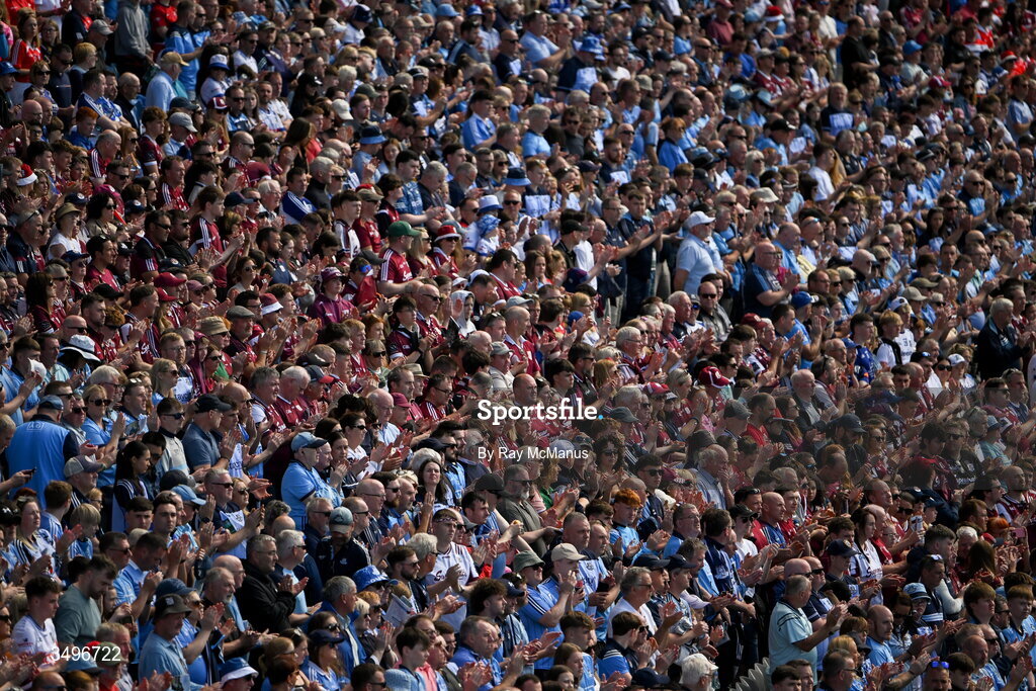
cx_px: 518
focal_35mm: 400
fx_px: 11512
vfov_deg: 3.4
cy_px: 346
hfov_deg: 5.2
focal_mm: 400
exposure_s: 1/3200
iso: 500
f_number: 4.5
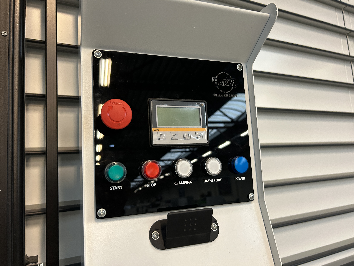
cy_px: 133
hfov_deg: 67.3
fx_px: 266
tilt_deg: -1.0
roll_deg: -0.3
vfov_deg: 53.1
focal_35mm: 26
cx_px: 177
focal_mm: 5.7
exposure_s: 1/50
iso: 200
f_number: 1.5
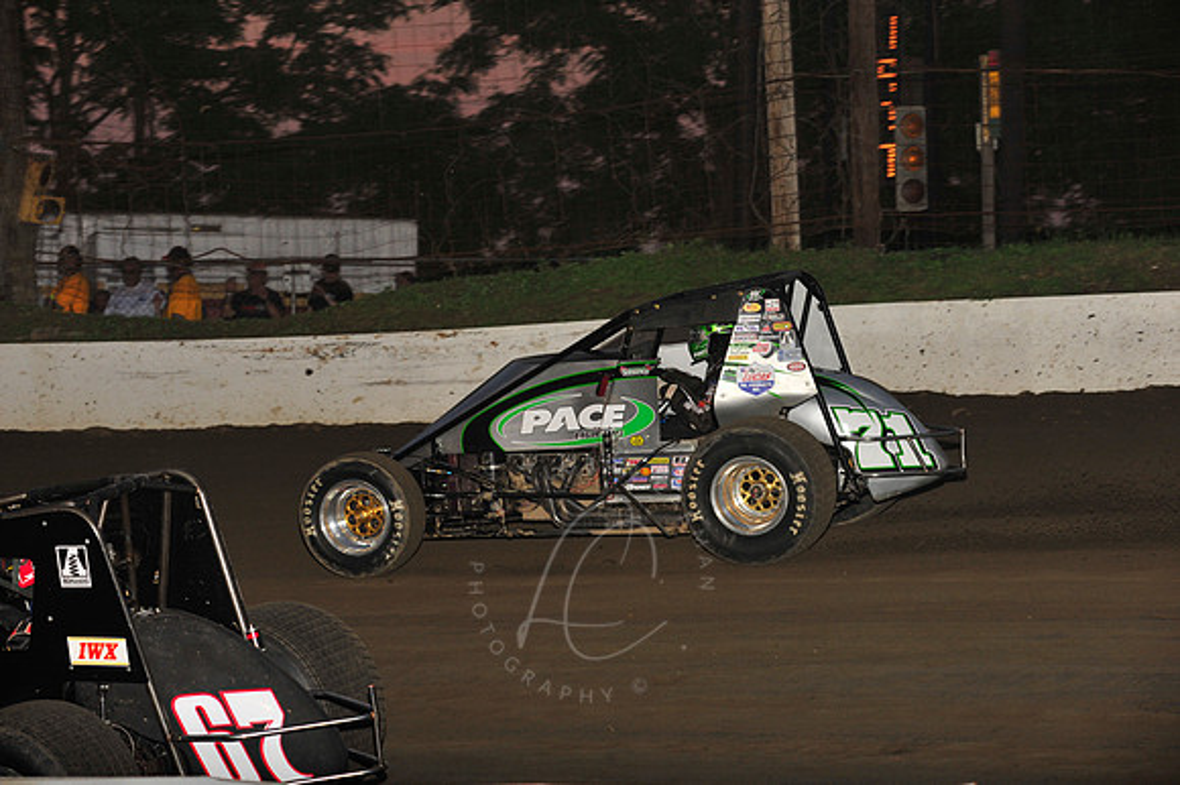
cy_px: 392
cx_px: 590
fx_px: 4095
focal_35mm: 125
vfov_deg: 11.0
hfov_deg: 16.4
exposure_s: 1/320
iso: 800
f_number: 7.1
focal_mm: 125
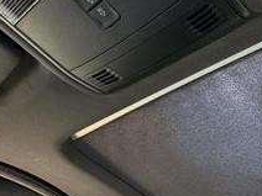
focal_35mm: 43
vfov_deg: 28.3
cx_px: 256
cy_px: 248
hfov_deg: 39.3
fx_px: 325
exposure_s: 1/60
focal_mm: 2.22
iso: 640
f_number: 2.2
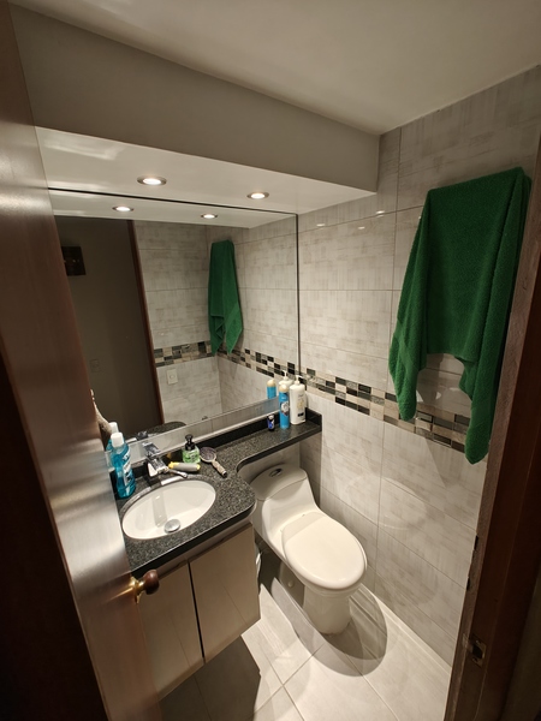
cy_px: 360
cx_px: 270
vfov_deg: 102.1
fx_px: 292
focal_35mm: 14
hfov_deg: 85.7
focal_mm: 2.59
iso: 160
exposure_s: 1/43
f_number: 2.2
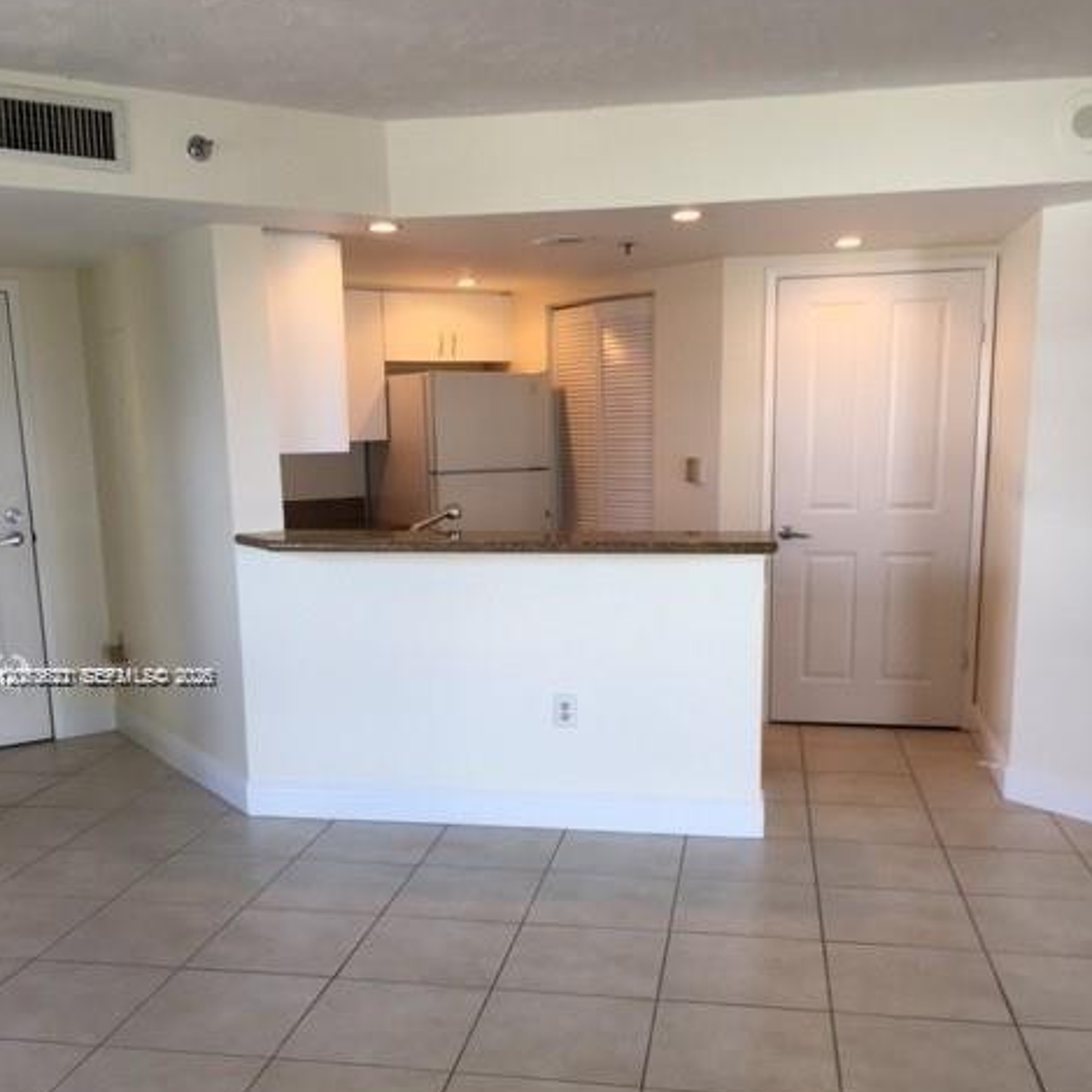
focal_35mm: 35
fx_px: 1249
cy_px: 678
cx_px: 540
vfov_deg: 46.8
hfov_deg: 47.2
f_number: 2.2
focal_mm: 4.15
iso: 25
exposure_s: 1/30
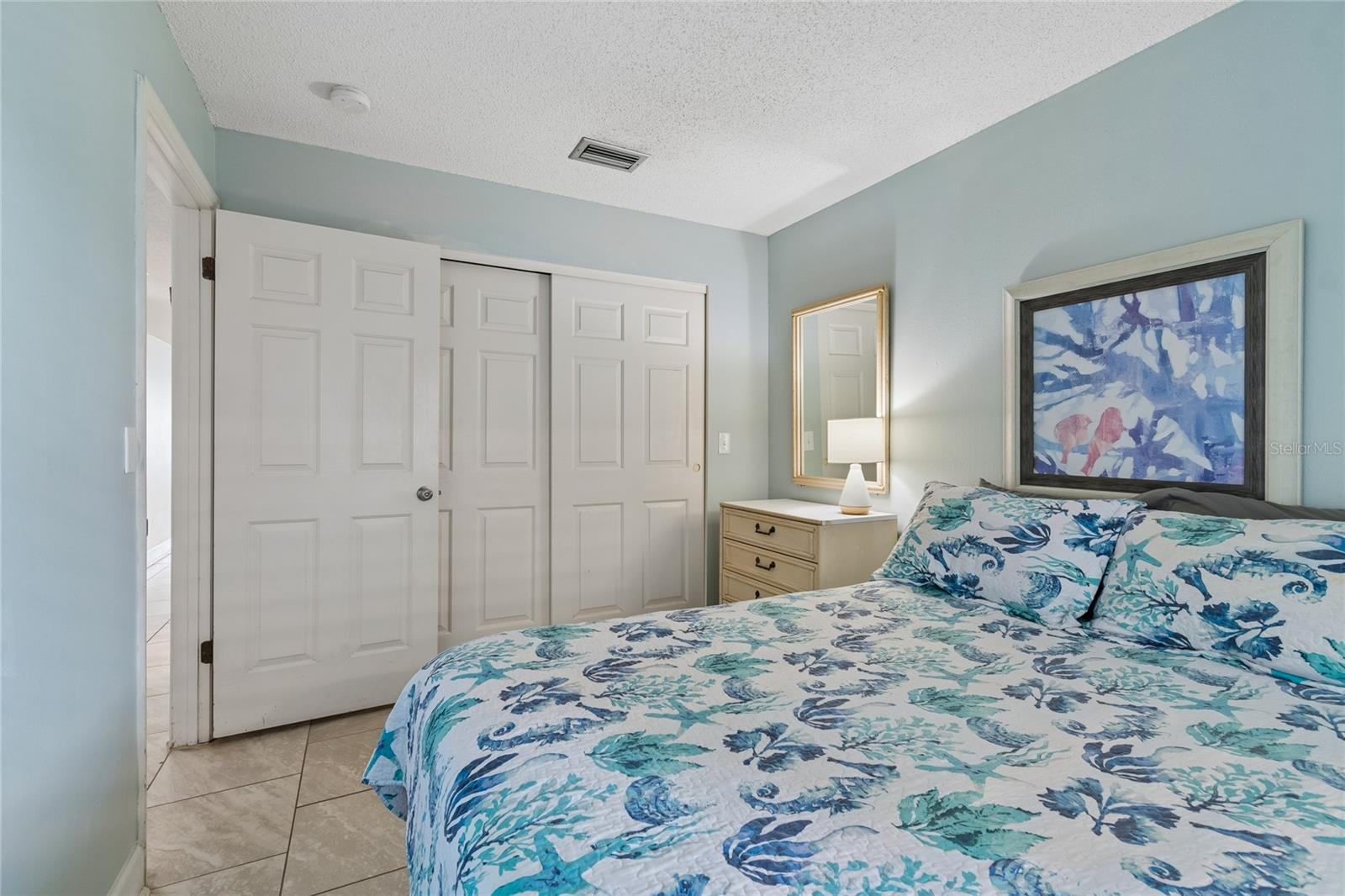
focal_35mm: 15
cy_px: 448
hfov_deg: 100.4
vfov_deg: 77.3
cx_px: 672
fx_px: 560
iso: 100
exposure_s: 1/5
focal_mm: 10
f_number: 7.1
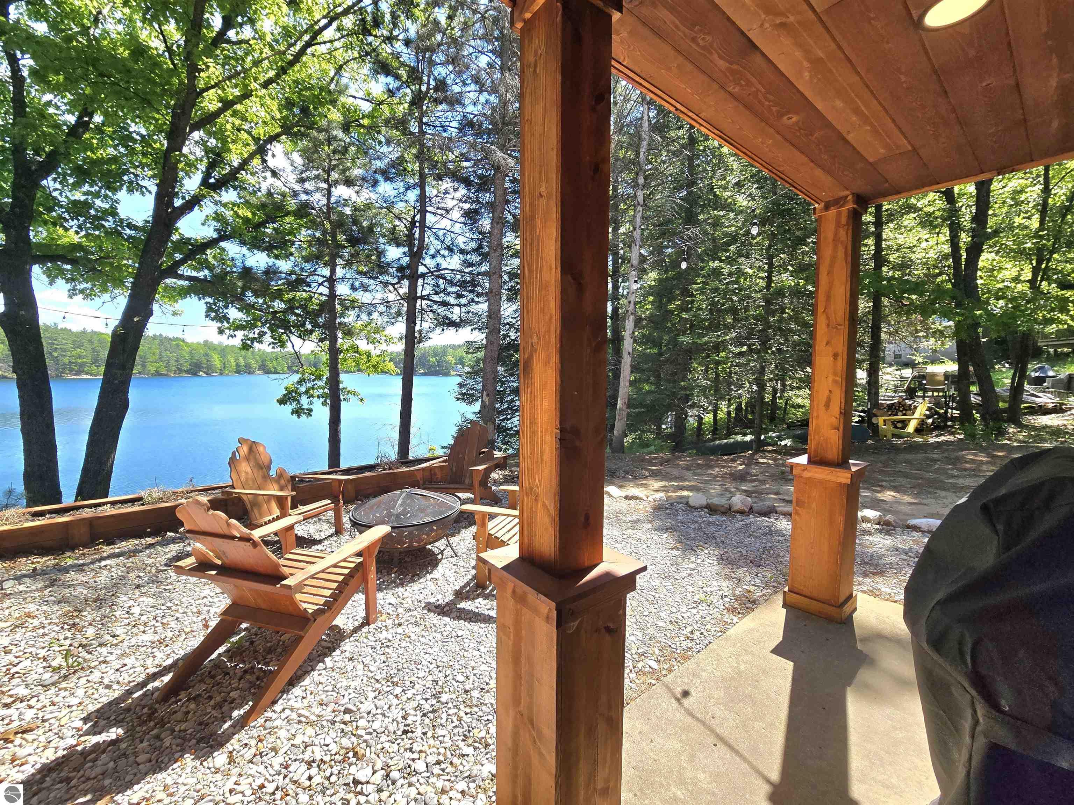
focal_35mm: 13
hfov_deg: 106.2
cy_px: 402
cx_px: 537
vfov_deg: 89.9
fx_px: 403
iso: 50
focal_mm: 2.2
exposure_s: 1/909
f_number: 2.2
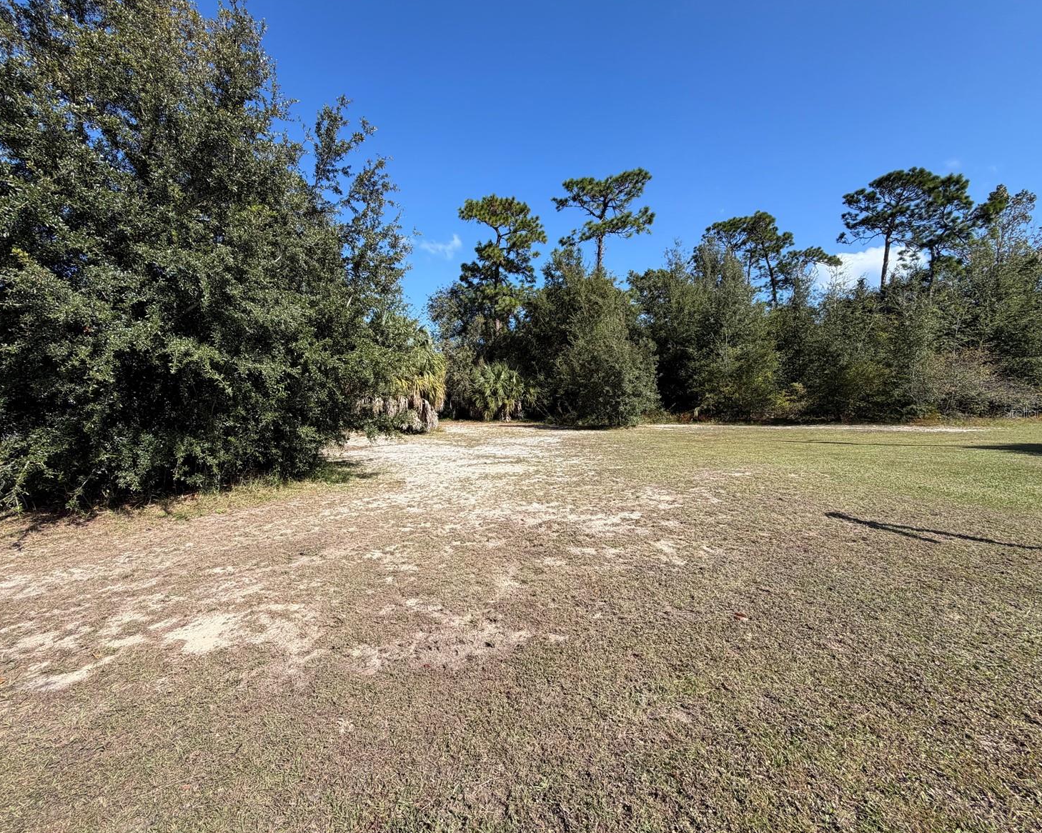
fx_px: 463
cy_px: 412
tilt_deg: -1.9
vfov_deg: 84.0
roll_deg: +1.1
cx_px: 499
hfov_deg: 96.7
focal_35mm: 15
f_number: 2.2
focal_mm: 2.22
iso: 32
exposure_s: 1/770
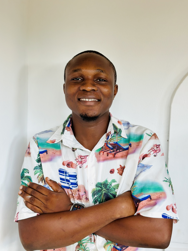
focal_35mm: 48
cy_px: 126
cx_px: 94
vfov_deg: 39.7
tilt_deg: -5.4
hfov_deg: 30.3
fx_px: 348
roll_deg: -1.3
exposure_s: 1/172
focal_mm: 6.86
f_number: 1.78
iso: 100
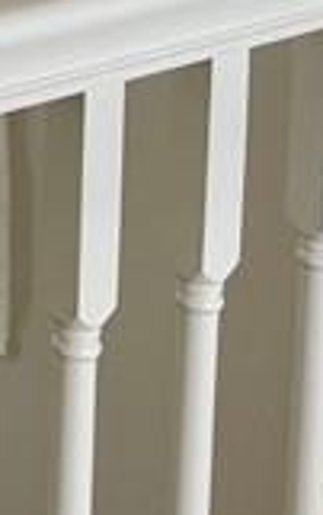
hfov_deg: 7.4
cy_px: -464
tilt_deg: -4.7
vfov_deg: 11.8
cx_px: -540
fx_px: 2276
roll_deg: -0.9
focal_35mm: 162
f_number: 1.78
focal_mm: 6.76
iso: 200
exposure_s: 1/105
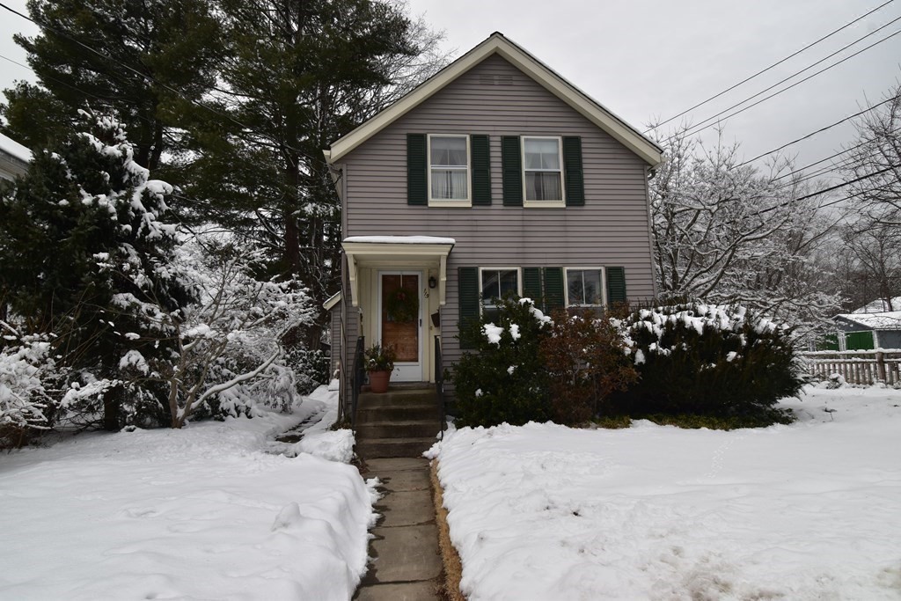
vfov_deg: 63.2
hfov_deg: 85.4
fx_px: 488
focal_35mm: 20
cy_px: 300
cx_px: 450
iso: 400
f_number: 10
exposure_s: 1/200
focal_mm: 13
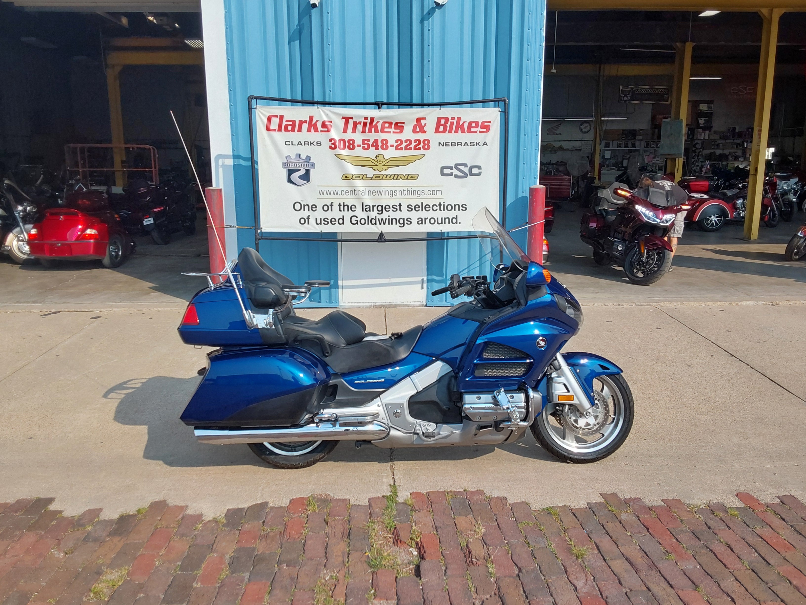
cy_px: 302
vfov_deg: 49.7
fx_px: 652
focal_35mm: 28
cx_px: 403
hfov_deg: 63.4
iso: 50
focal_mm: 2.91
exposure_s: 1/1724
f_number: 1.9
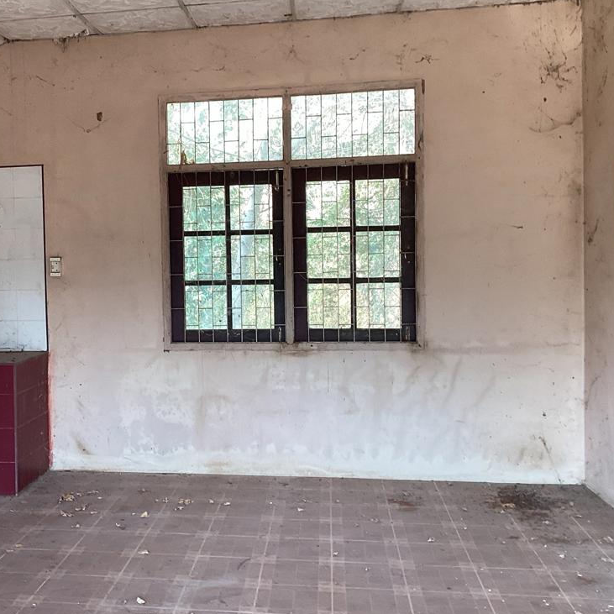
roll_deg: +1.7
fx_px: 863
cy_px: 300
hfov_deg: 38.4
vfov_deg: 39.2
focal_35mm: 43
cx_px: 176
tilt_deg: -2.7
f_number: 2.4
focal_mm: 3.3
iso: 80
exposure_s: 1/120
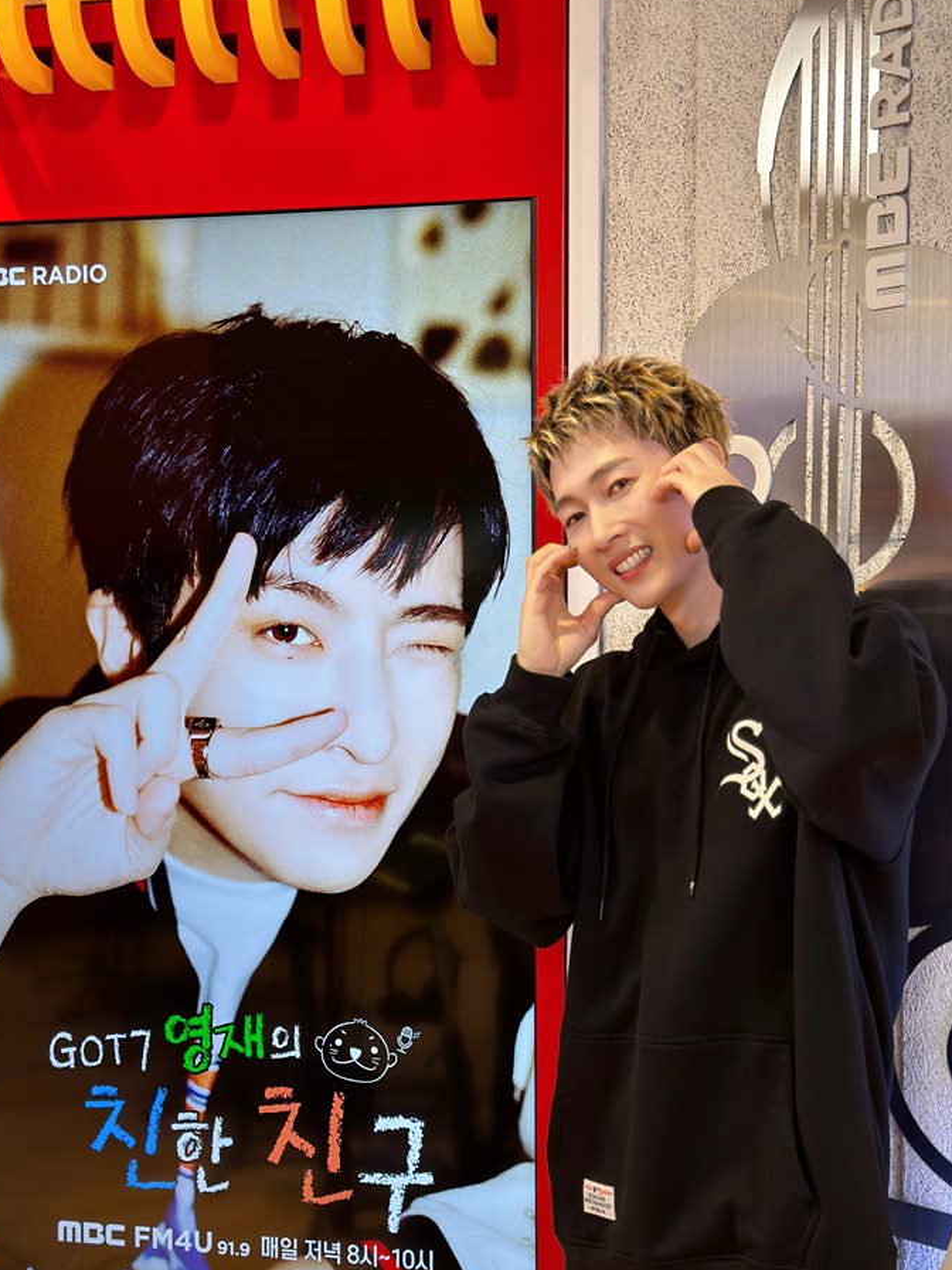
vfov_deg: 38.2
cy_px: 651
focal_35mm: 50
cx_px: 477
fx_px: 1833
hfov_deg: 29.1
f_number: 1.78
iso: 100
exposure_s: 1/60
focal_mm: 6.86
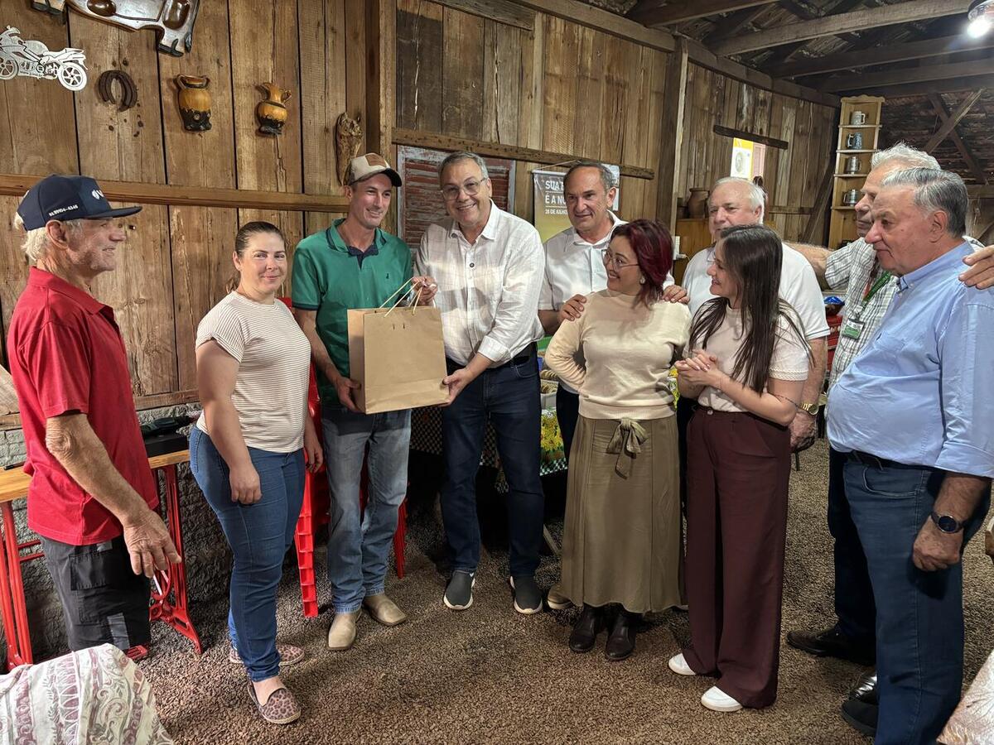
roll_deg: +0.2
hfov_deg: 67.3
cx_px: 497
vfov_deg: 53.1
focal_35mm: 26
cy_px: 372
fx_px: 747
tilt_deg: -9.5
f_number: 1.6
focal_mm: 5.96
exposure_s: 1/60
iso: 400
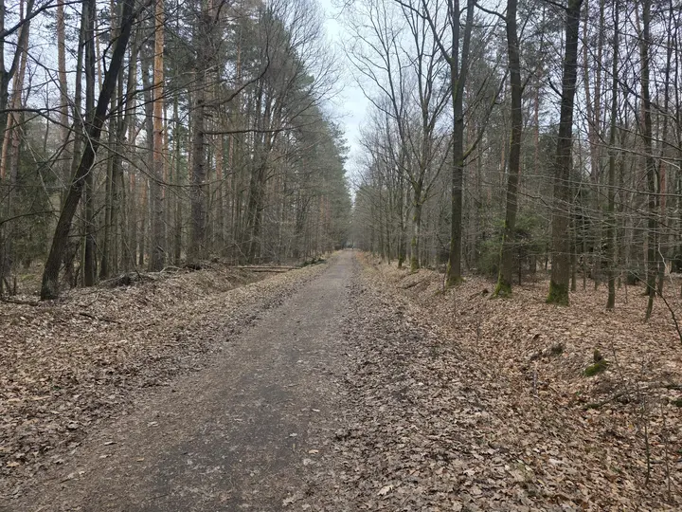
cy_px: 256
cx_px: 341
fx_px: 453
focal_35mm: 23
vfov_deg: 58.9
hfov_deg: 73.9
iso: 50
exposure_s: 1/180
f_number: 1.7
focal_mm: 6.3
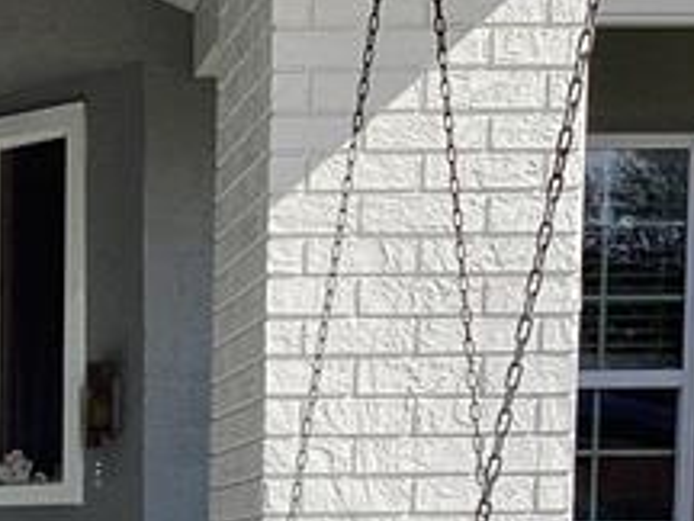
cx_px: -135
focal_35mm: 110
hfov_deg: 17.1
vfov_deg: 12.8
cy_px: 759
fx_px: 2205
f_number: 2.4
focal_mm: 3.3
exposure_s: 1/916
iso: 25
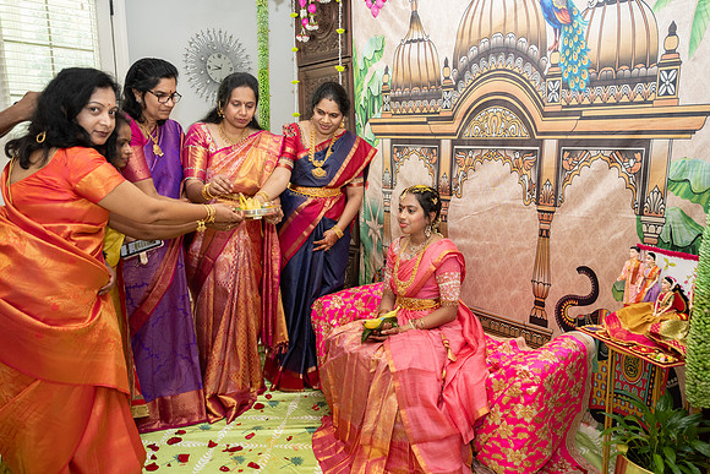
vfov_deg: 48.2
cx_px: 370
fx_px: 530
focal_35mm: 27
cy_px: 238
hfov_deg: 67.6
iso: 800
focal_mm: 25
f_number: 3.5
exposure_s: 1/160
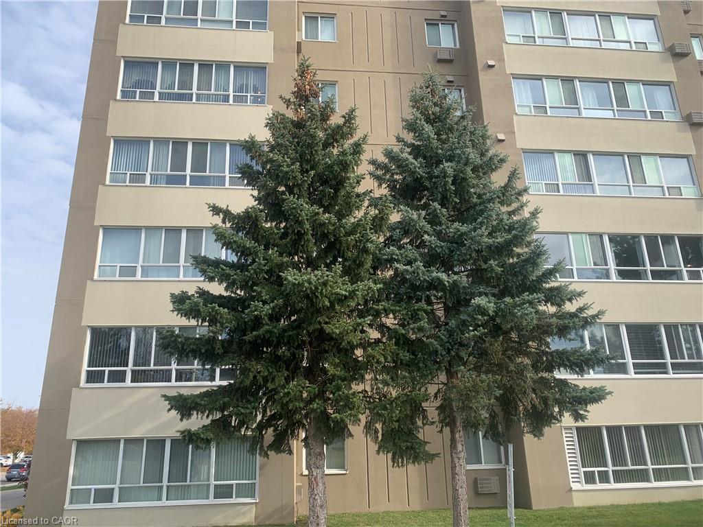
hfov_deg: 67.3
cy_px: 264
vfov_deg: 53.1
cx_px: 352
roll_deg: +3.3
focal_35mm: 26
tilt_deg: +17.9
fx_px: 528
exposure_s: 1/1111
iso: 25
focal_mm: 4.25
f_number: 1.8
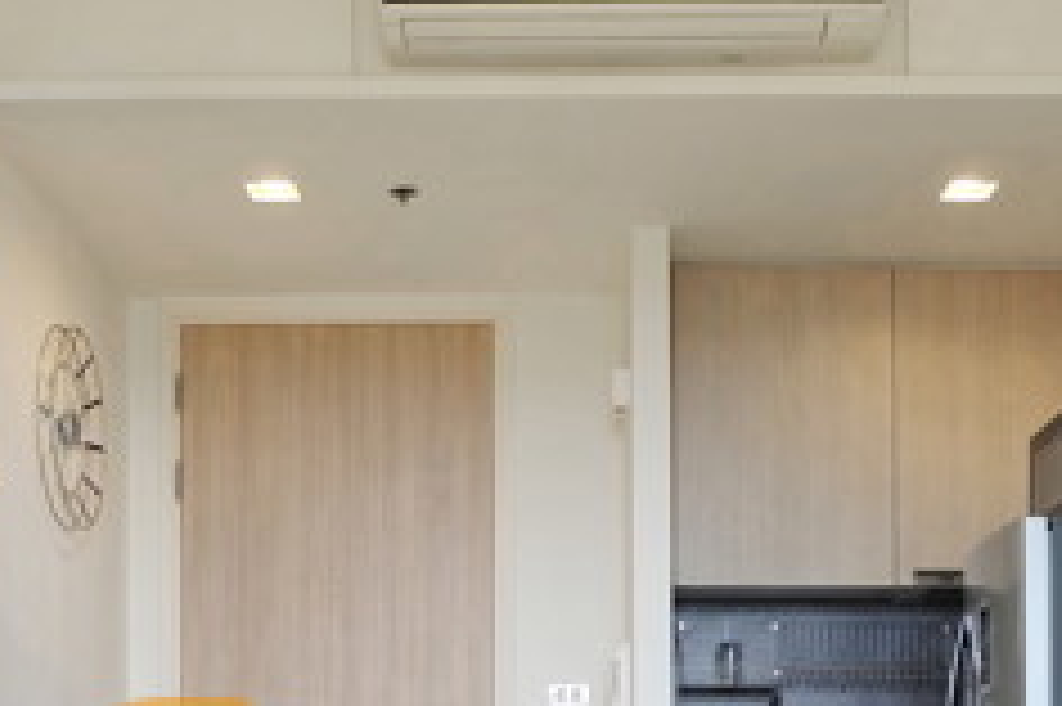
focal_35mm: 61
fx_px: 1798
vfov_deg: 20.9
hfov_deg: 32.9
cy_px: 818
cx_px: 576
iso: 200
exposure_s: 1/80
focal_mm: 16
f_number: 3.5
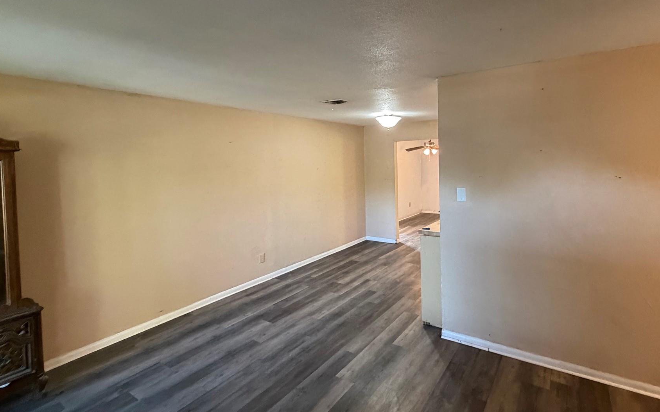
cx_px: 379
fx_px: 324
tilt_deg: -1.8
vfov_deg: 64.4
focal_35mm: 18
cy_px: 166
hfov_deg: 90.4
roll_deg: +1.4
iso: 640
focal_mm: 2.22
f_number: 2.2
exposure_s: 1/50
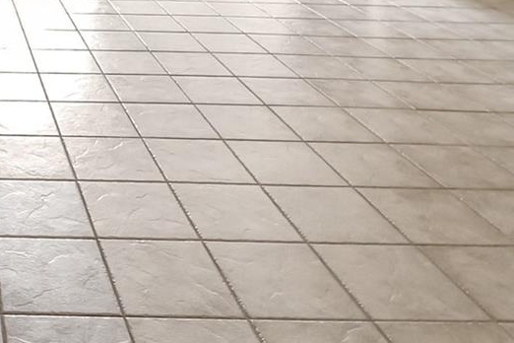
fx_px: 657
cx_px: -30
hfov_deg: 37.0
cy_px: -172
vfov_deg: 23.4
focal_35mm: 46
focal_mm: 10
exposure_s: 1/6
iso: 320
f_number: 9
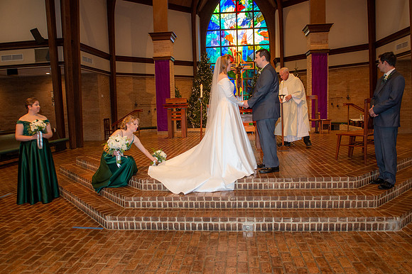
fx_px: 308
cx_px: 206
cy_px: 137
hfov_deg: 67.6
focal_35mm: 27
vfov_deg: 48.0
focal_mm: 24
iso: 1600
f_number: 5.6
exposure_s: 1/125
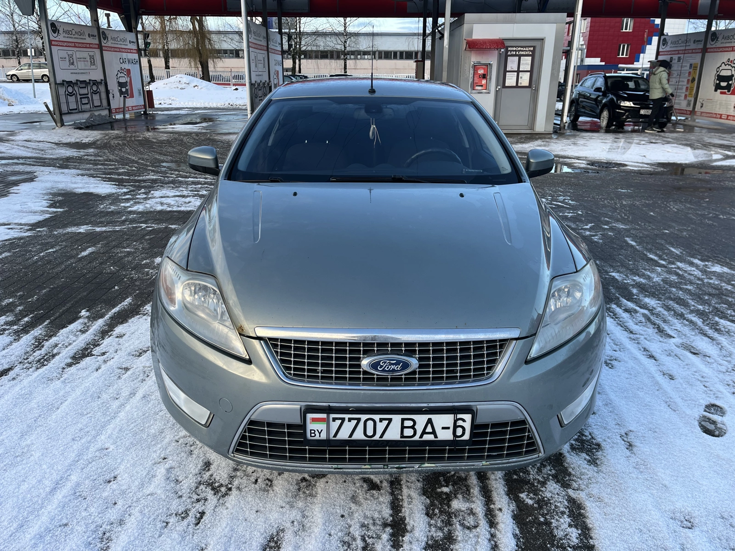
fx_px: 552
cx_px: 368
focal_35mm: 26
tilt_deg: -20.2
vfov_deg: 53.1
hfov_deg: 67.3
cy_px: 276
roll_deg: -0.1
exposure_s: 1/363
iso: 50
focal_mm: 5.1
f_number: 1.6
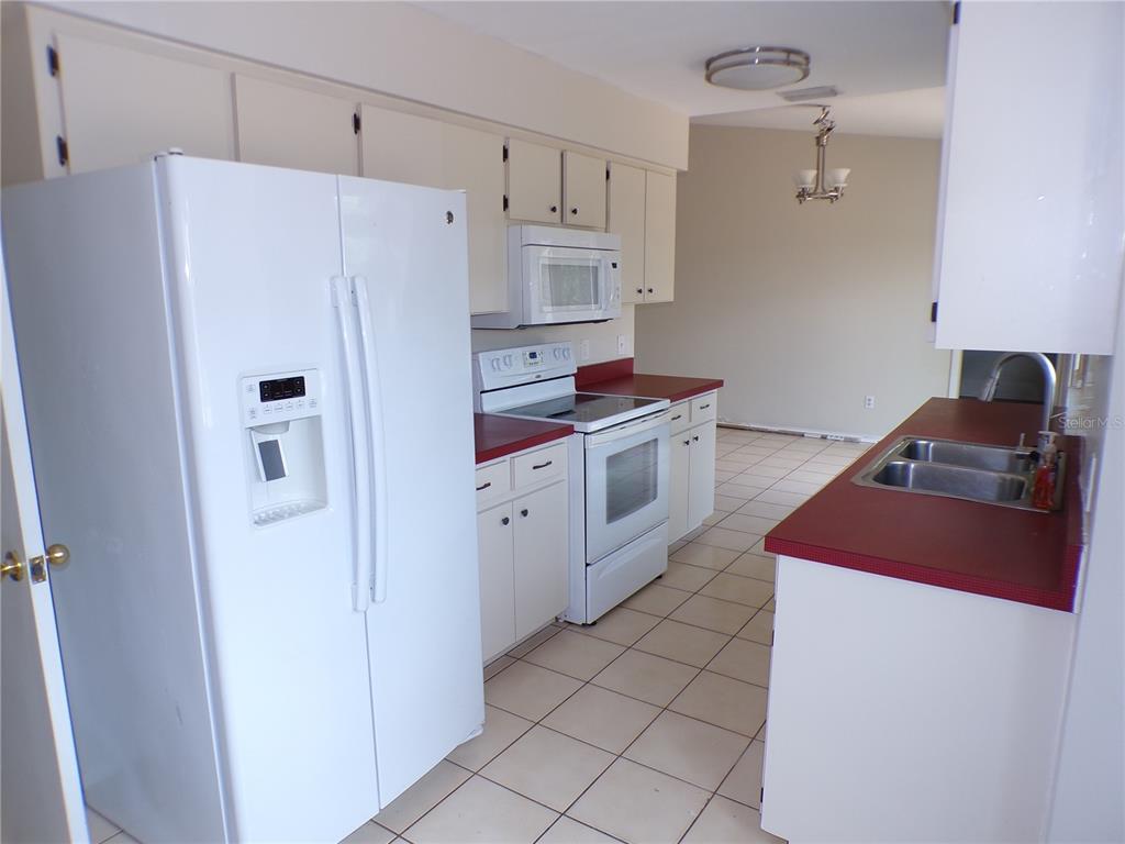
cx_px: 562
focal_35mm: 24
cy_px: 422
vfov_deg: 56.8
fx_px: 780
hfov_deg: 71.6
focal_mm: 4.3
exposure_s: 1/56
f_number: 3
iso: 100
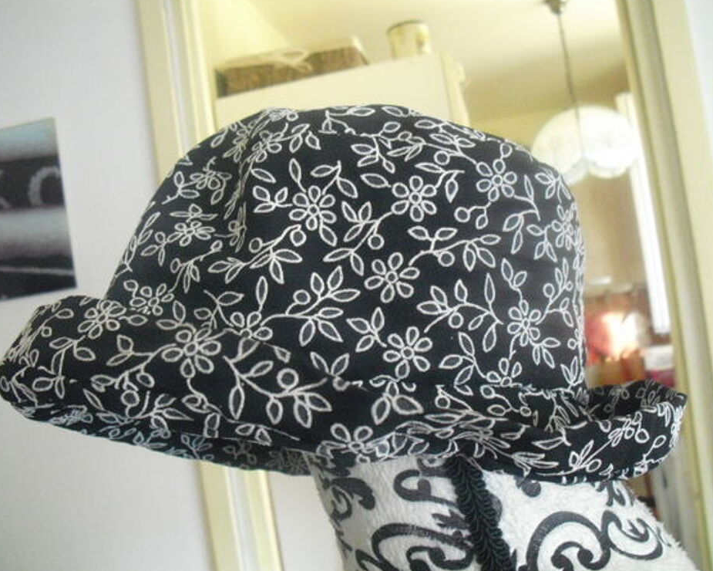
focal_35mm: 38
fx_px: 802
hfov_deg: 47.9
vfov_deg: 39.2
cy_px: 285
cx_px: 364
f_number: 3.1
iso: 800
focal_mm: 6.3
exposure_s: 1/20
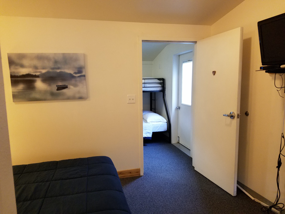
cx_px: 142
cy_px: 107
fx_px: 214
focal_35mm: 26
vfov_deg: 53.1
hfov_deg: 67.3
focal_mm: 4.2
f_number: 1.7
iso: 250
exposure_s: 1/24
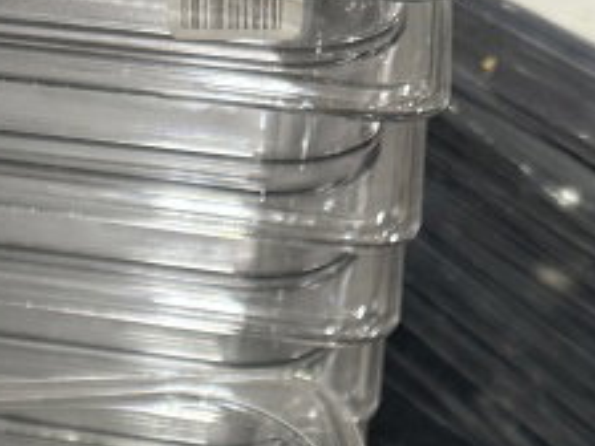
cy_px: 1023
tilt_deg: -54.2
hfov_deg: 22.1
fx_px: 1495
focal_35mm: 87
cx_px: 93
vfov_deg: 13.3
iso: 160
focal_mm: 6.86
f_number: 1.78
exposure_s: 1/121
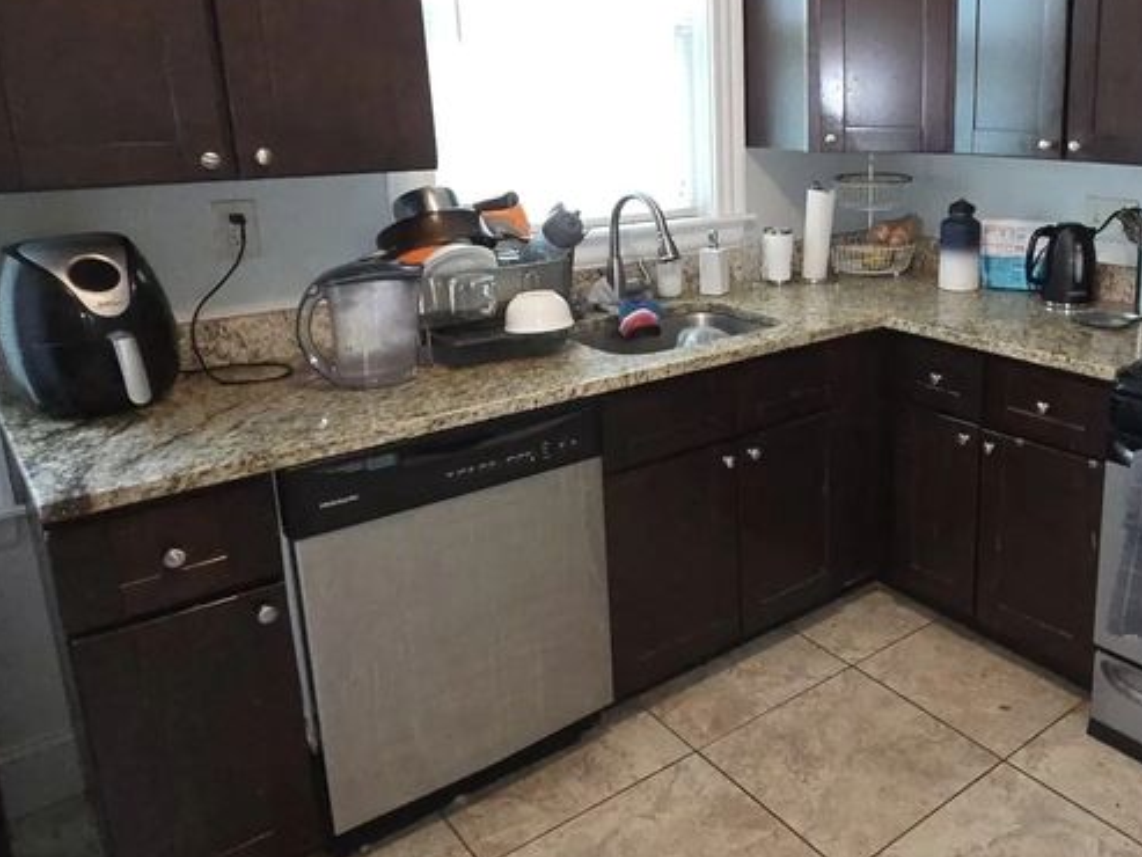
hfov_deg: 61.1
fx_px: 891
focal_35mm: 27
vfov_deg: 51.0
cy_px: 338
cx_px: 878
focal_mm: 2.2
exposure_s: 1/30
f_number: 2.2
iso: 500
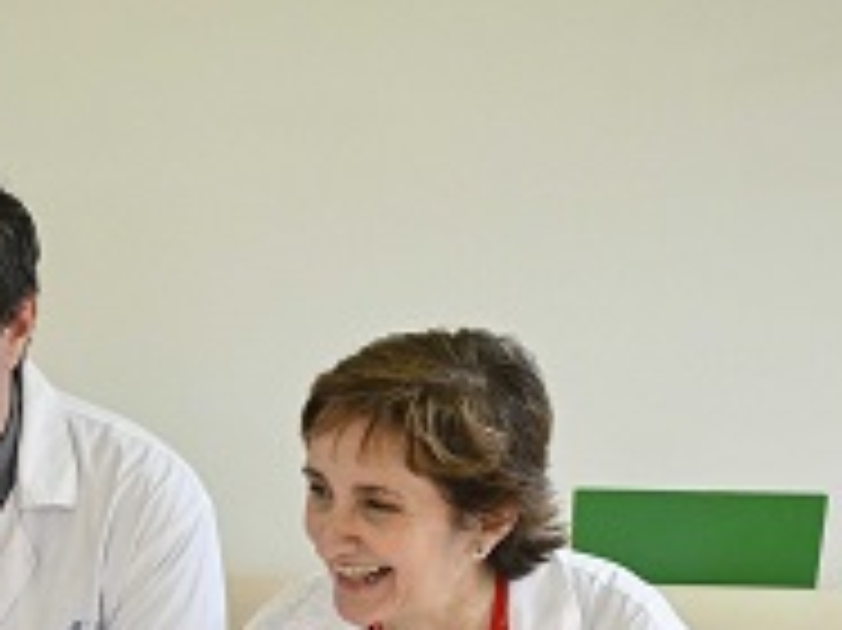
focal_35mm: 162
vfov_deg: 9.0
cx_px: -338
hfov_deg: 11.8
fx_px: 3938
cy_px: 776
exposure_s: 1/125
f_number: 5
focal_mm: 41
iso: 1600
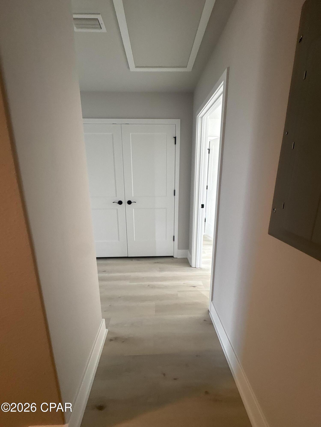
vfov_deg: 102.1
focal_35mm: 14
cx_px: 160
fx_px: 173
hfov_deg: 85.7
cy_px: 214
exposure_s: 1/60
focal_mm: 2.22
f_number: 2.2
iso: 160
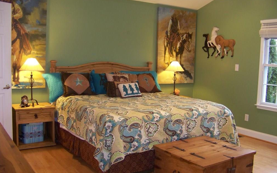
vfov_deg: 32.7
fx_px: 294
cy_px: 81
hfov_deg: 50.4
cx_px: 140
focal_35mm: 39
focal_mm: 5.85
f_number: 2.8
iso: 200
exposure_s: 1/30
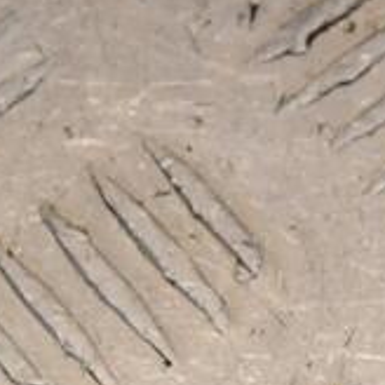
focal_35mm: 489
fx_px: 6148
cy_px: 364
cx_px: 634
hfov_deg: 3.6
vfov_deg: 3.6
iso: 800
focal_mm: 105
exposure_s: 1/200
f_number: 10
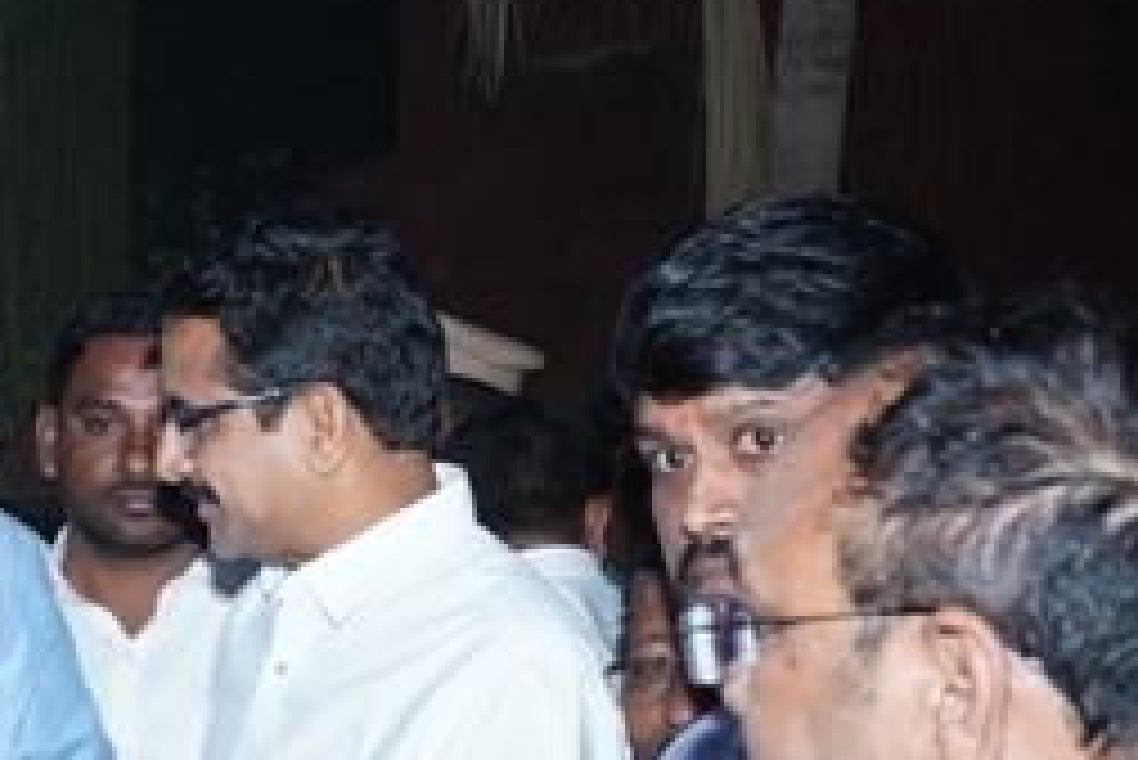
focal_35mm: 76
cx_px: -67
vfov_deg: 18.0
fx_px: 2404
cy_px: 425
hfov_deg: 25.0
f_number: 7.1
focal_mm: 30
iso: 1000
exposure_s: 1/125
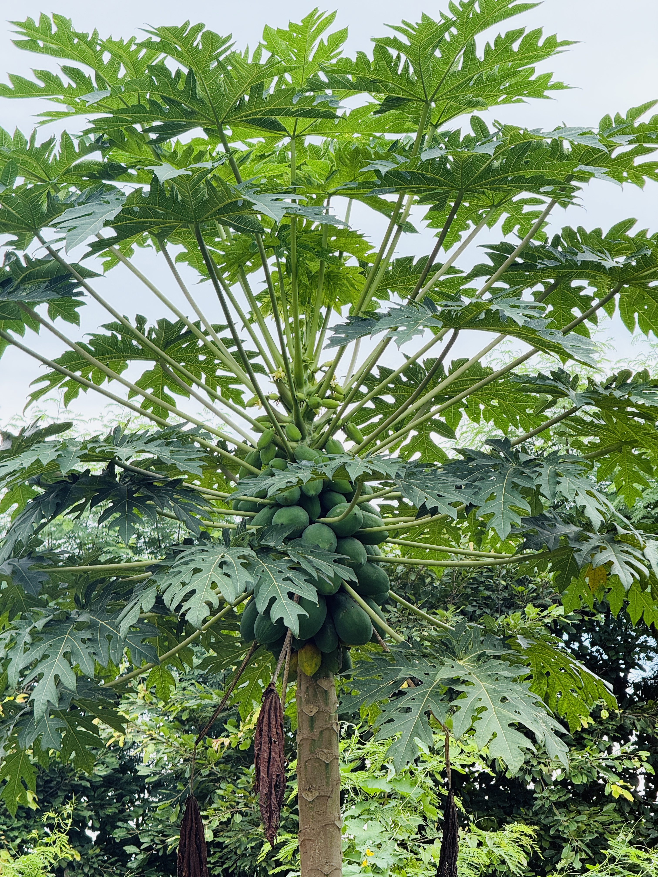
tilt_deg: +9.9
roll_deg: +0.4
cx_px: 329
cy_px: 438
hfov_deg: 12.3
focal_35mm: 120
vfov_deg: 16.4
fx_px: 3041
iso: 64
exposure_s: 1/180
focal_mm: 15.66
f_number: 2.8
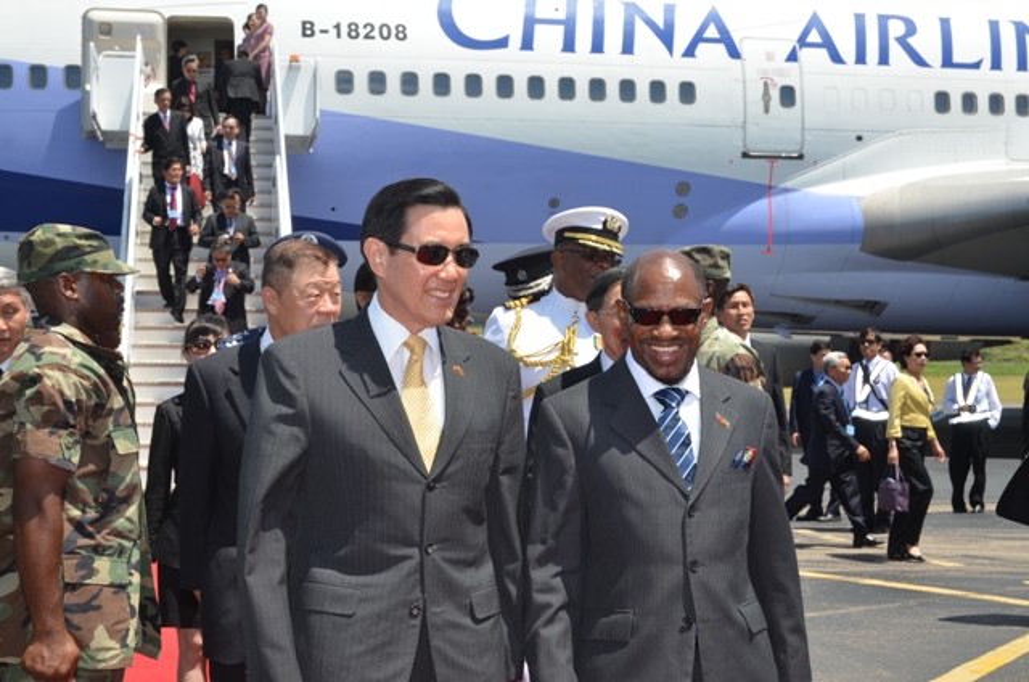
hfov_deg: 33.5
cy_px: 341
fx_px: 1712
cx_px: 514
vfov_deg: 22.5
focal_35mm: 60
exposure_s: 1/320
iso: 200
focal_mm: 40
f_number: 10
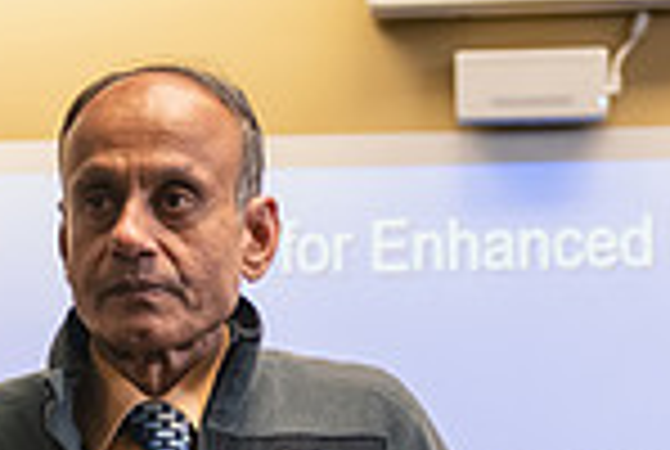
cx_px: 265
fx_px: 3263
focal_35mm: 175
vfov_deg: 7.7
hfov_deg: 11.7
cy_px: 745
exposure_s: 1/160
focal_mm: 45
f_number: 2.8
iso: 1000
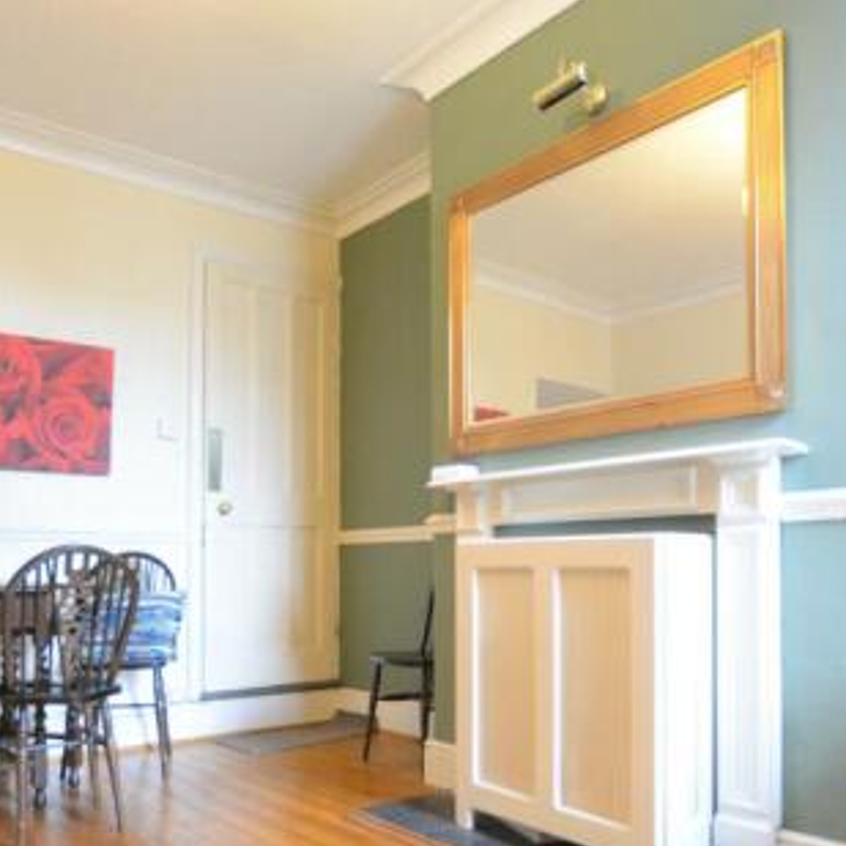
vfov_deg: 57.9
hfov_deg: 58.9
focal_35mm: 27
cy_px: 554
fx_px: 747
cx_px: 368
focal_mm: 10
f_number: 3.5
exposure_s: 1/40
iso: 1600
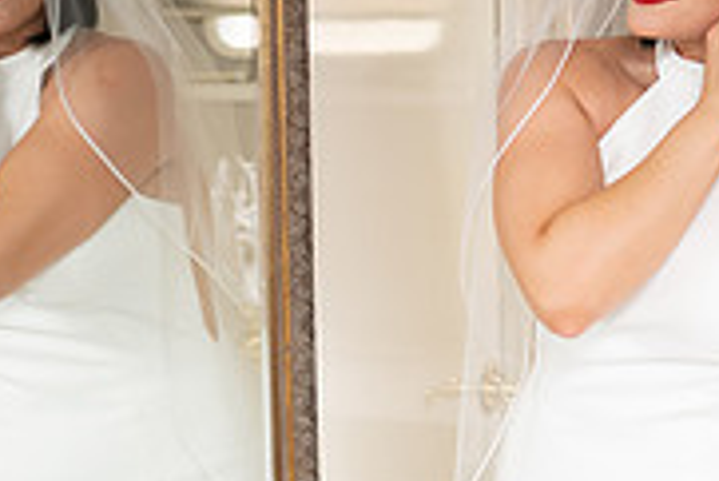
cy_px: 108
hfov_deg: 23.3
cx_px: 649
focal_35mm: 85
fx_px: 1699
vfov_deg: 16.0
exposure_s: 1/400
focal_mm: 24
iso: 250
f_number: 1.4
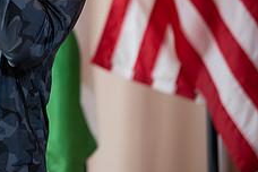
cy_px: -40
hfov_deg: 6.2
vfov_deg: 4.1
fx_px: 2372
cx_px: -64
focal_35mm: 331
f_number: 3.2
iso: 2000
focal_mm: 130
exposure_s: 1/200
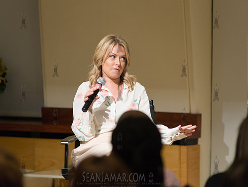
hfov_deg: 8.8
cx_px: 120
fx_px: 1606
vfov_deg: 6.6
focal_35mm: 224
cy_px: 92
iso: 2500
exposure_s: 1/250
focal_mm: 200
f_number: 4
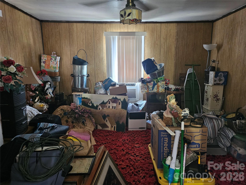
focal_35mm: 23
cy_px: 92
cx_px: 123
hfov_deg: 73.9
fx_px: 163
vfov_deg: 58.9
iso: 640
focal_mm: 6.3
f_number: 1.7
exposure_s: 1/24
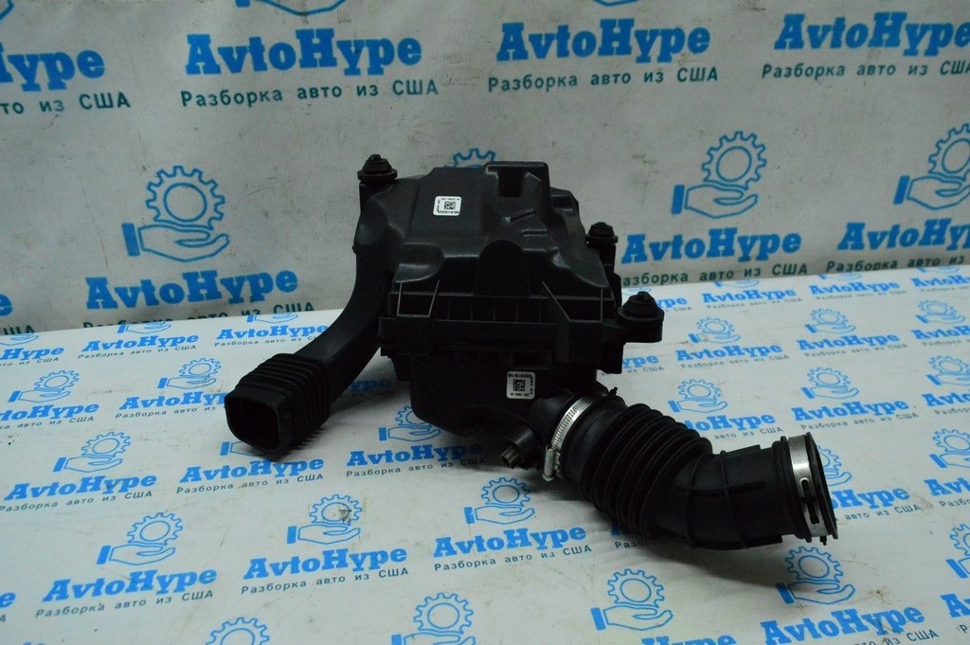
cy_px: 322
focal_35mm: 30
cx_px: 485
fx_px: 808
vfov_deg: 43.5
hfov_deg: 62.0
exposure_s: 1/800
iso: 6400
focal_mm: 20
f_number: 6.3
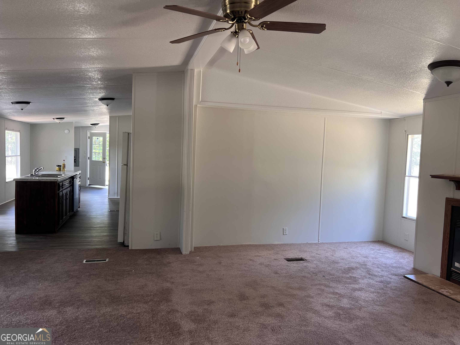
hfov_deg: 67.3
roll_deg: -2.2
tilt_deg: -3.3
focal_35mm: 26
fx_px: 346
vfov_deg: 53.1
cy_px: 172
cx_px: 230
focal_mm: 5.7
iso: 100
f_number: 1.5
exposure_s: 1/121
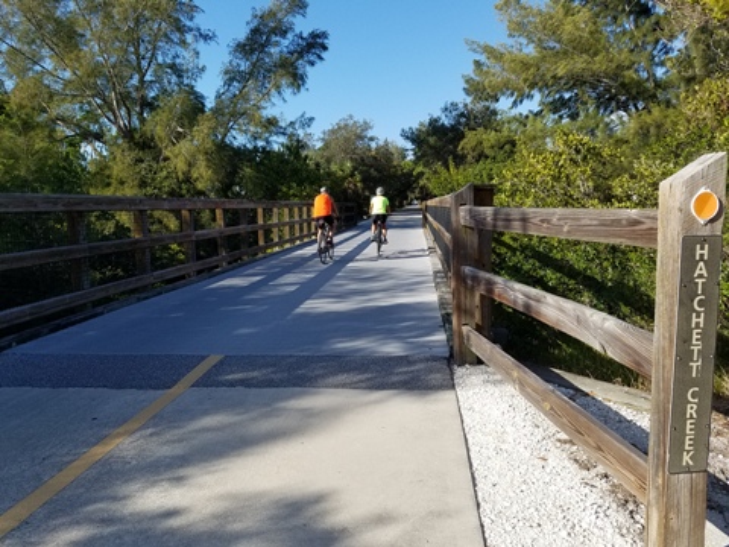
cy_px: 274
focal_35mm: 26
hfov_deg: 67.3
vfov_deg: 53.1
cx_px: 364
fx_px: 548
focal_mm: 4.2
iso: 50
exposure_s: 1/2112
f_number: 1.7
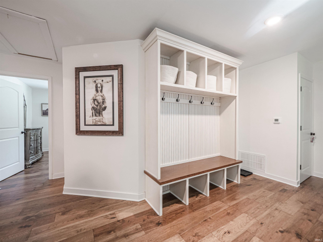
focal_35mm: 14
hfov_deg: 102.1
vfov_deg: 85.7
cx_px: 162
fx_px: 131
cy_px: 121
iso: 320
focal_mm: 7
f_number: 4
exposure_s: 1/13
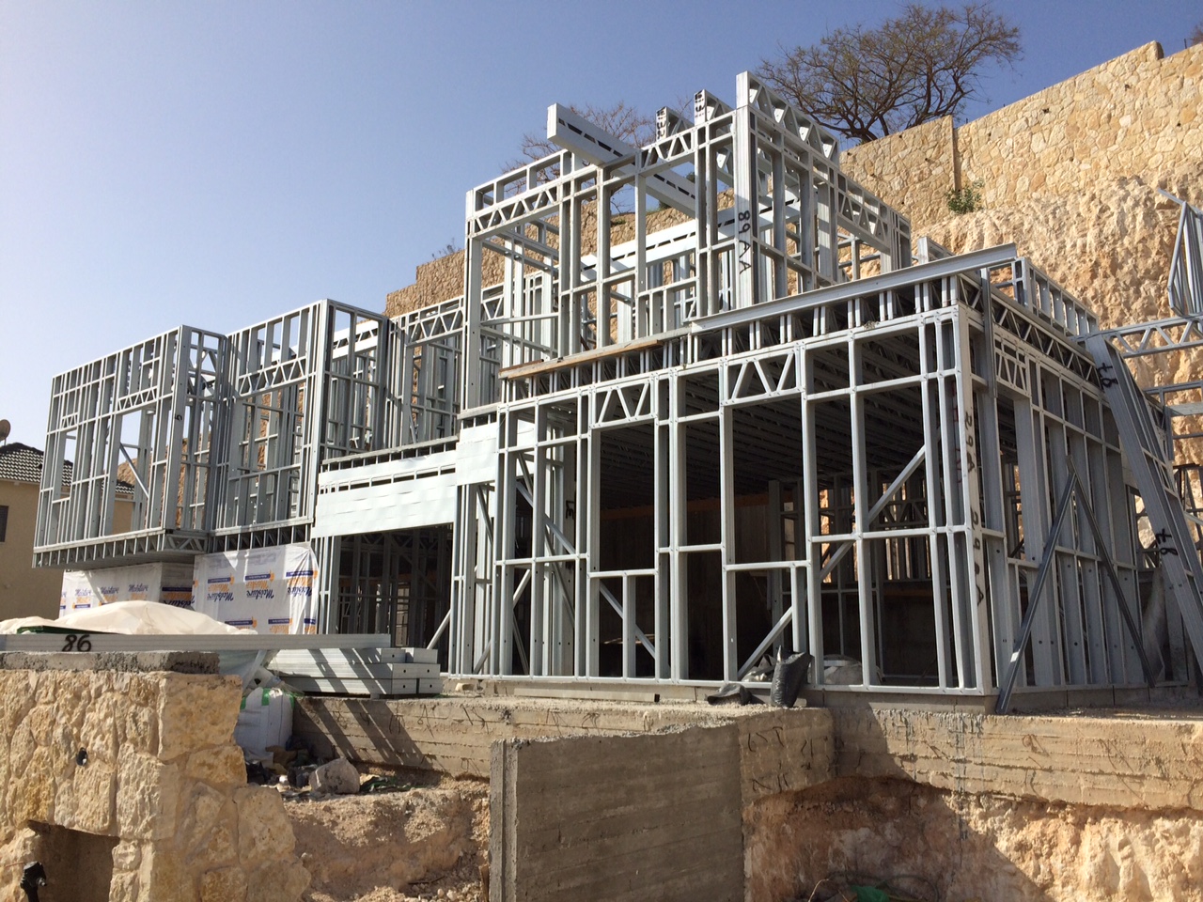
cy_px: 451
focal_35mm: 30
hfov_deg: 60.0
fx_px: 1043
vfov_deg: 46.8
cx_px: 602
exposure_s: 1/2933
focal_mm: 4.12
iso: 32
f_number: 2.2
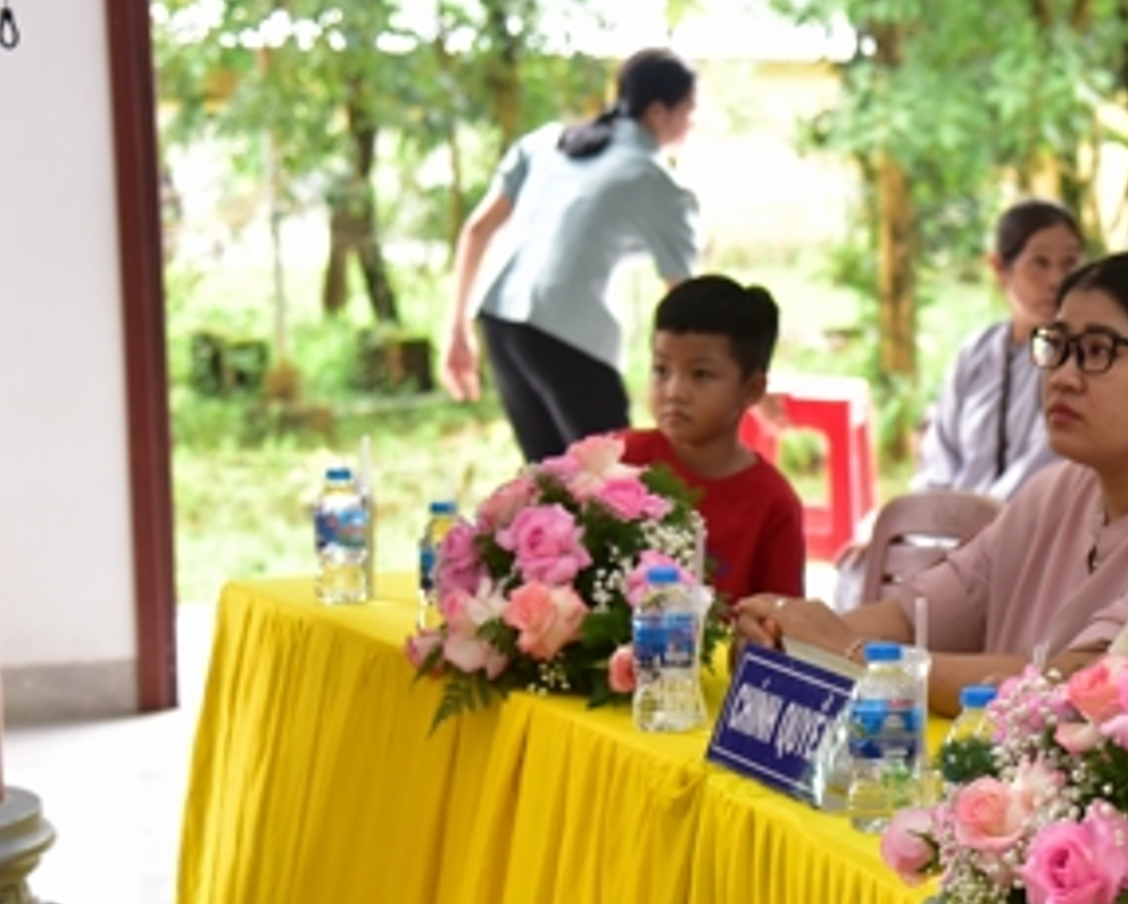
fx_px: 3909
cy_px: 625
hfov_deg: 16.1
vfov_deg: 13.2
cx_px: 1144
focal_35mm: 117
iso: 500
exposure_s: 1/80
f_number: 4
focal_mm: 55
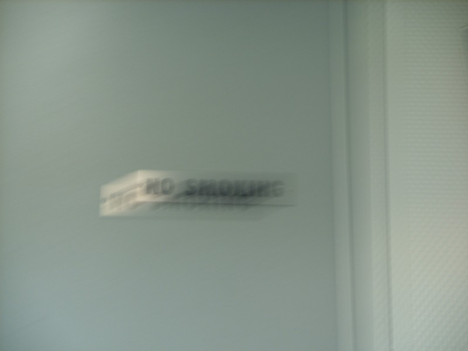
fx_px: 1528
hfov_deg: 17.4
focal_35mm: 113
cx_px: 234
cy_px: 176
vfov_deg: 13.1
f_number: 3.6
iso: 50
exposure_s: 1/6
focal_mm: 23.31
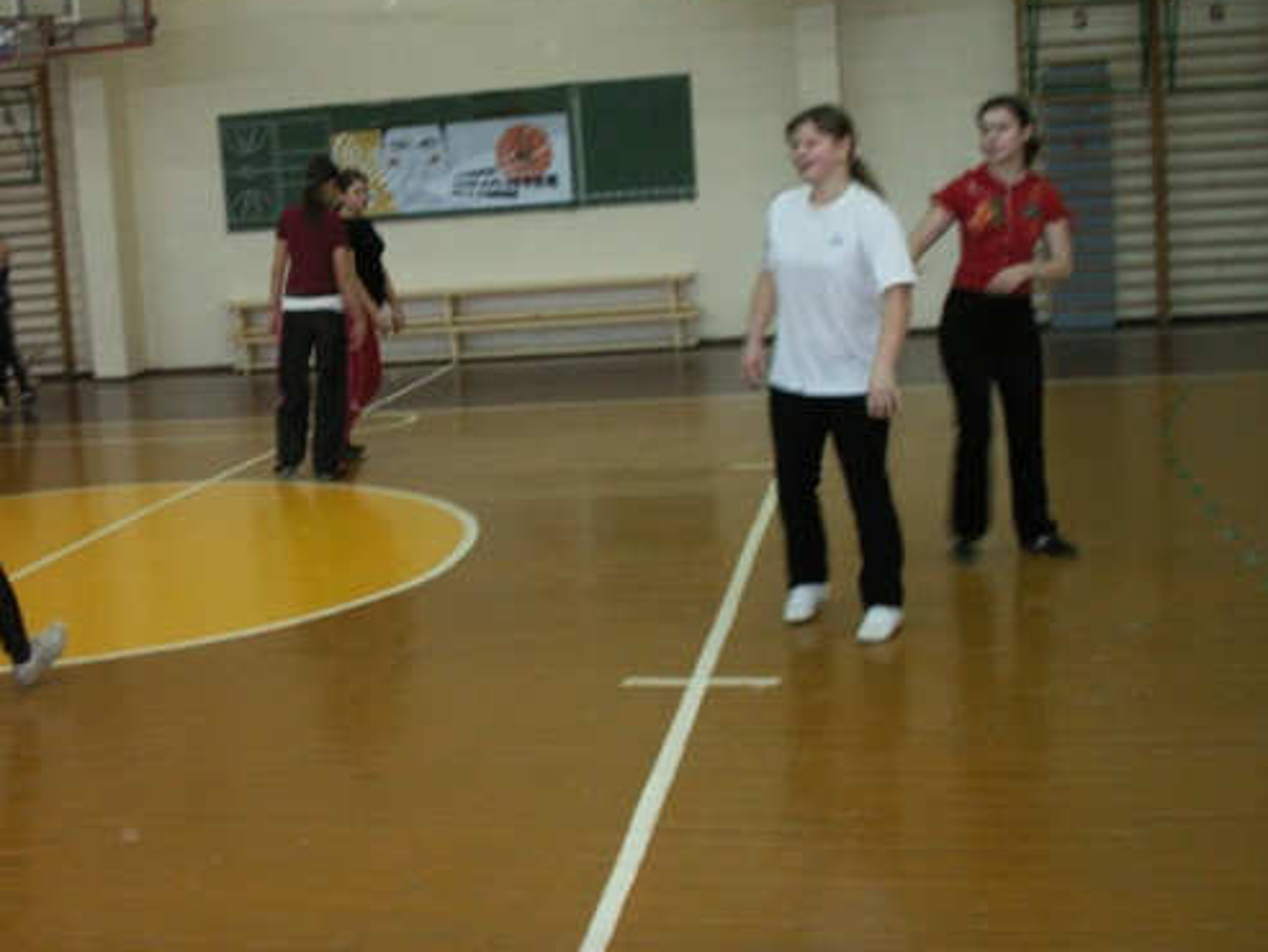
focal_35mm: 48
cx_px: 494
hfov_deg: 39.4
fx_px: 1759
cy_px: 396
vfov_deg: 30.2
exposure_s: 1/40
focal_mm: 7.7
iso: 160
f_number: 3.5
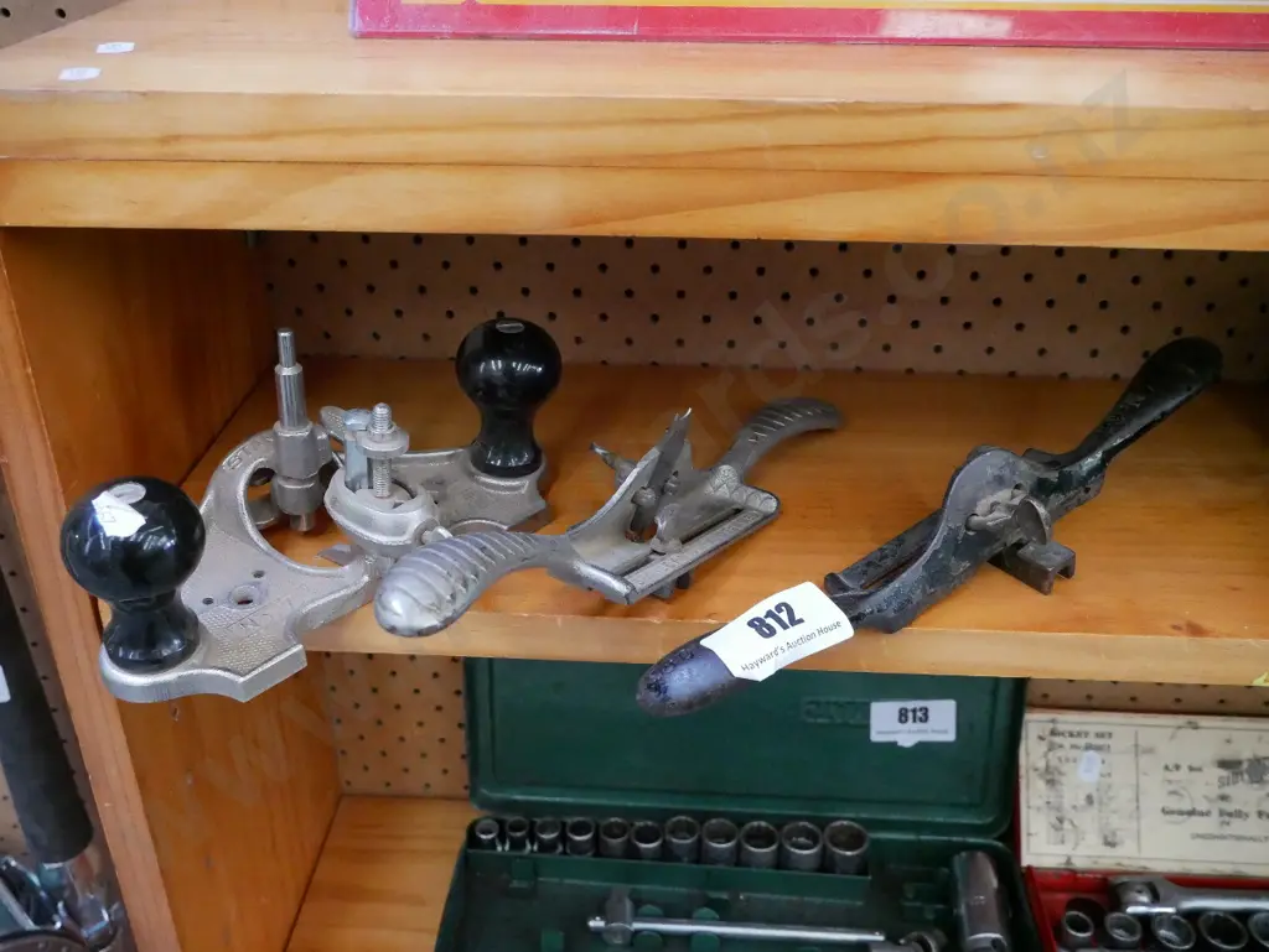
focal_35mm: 34
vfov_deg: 41.8
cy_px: 476
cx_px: 634
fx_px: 1247
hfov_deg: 53.9
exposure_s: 1/80
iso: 6400
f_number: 5.6
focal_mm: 17
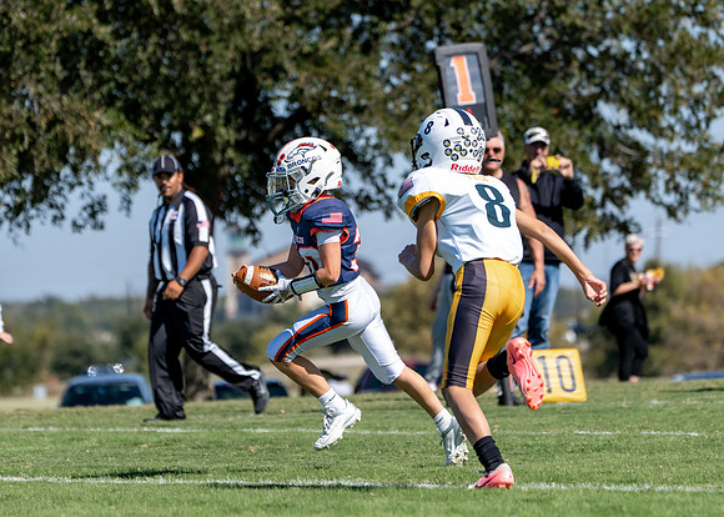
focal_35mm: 306
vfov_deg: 4.7
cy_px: 236
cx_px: 329
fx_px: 6300
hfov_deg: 6.6
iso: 250
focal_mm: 232
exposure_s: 1/1600
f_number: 5.6
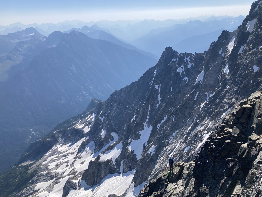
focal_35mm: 30
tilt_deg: -18.4
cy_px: 102
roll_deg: +2.7
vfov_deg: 46.8
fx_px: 227
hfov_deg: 60.0
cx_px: 134
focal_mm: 3.99
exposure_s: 1/2703
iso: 20
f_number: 1.8
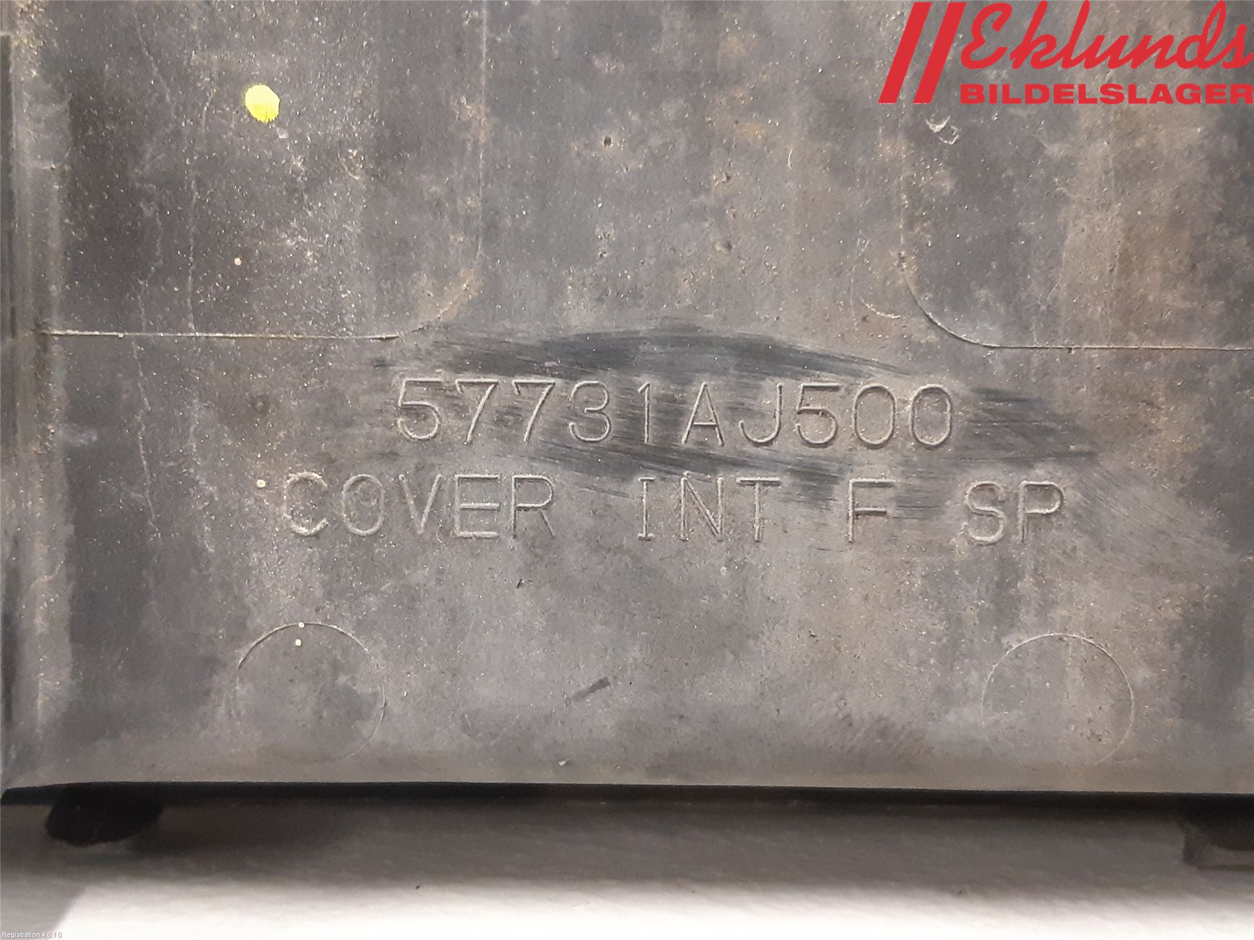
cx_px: 627
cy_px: 470
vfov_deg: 53.1
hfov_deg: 67.3
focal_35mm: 26
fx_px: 942
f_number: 1.7
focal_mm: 3.93
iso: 400
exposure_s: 1/25
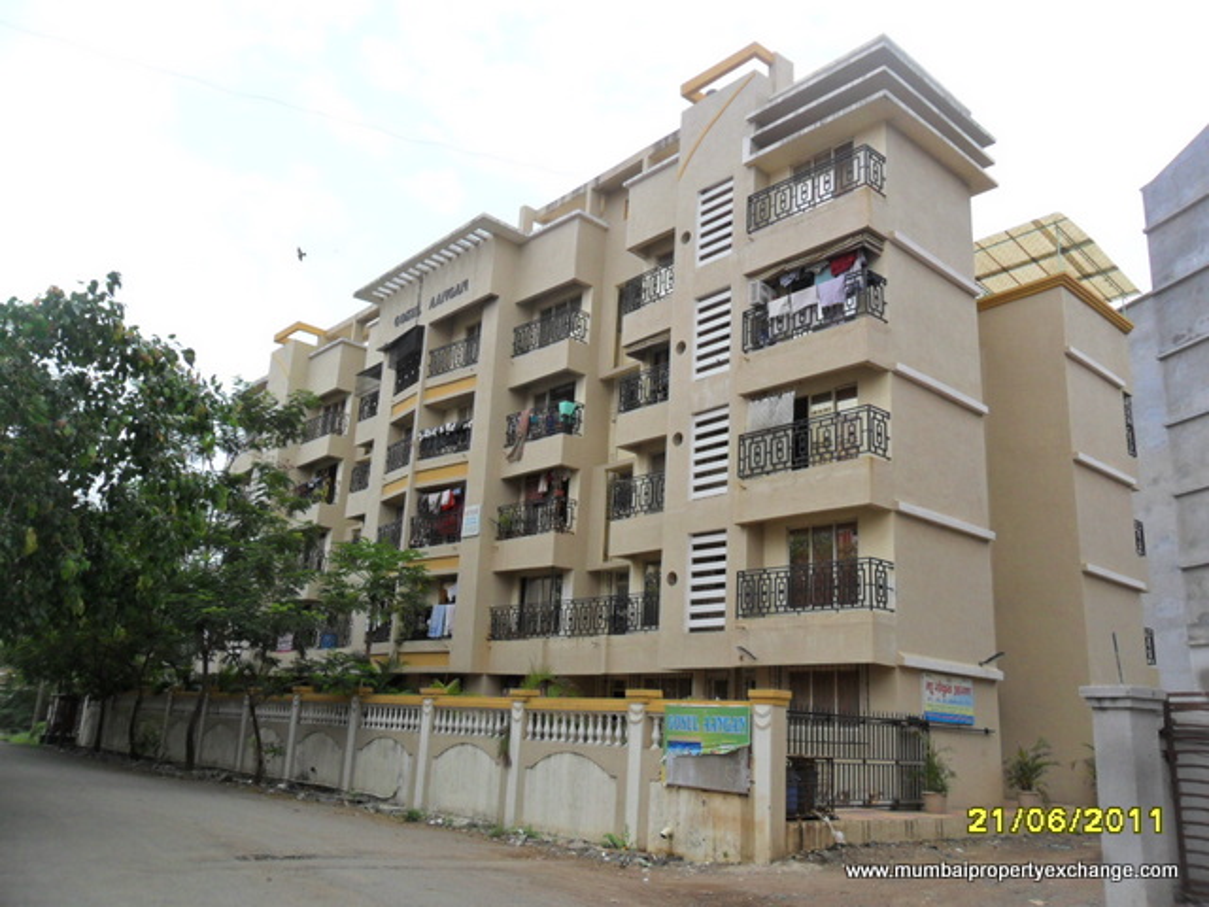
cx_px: 604
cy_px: 454
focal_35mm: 27
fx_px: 943
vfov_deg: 51.4
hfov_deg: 65.3
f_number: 3.5
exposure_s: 1/1000
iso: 100
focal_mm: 4.9
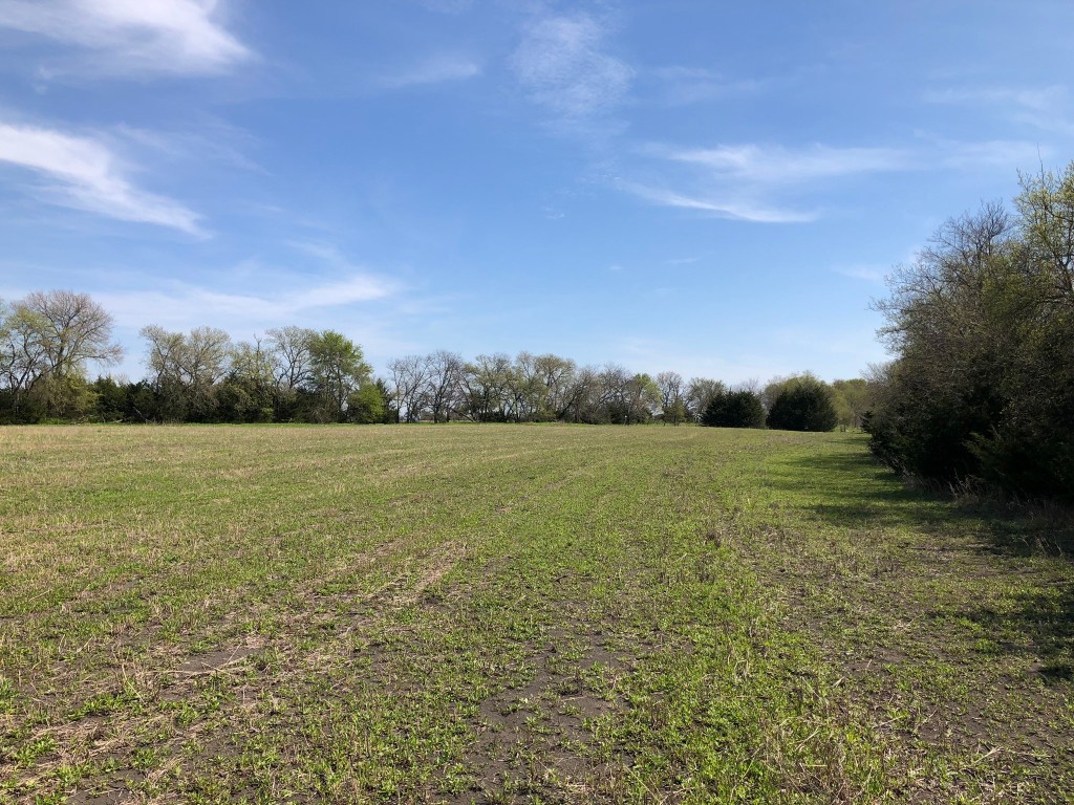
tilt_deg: +0.4
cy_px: 402
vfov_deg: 49.7
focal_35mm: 28
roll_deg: -1.1
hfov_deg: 63.4
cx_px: 537
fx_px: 869
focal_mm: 3.99
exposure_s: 1/2288
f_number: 1.8
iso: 20
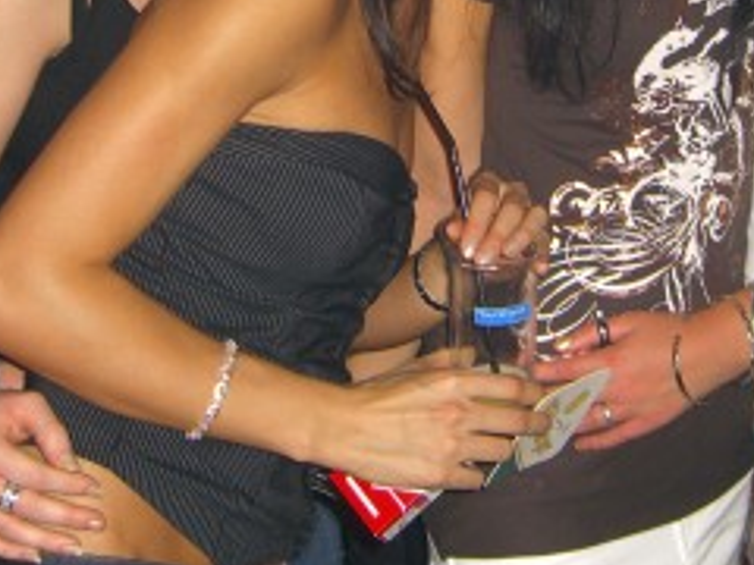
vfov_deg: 15.2
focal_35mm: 95
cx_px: 468
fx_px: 2069
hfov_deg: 20.6
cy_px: -56
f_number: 2.8
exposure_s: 1/60
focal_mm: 7.9
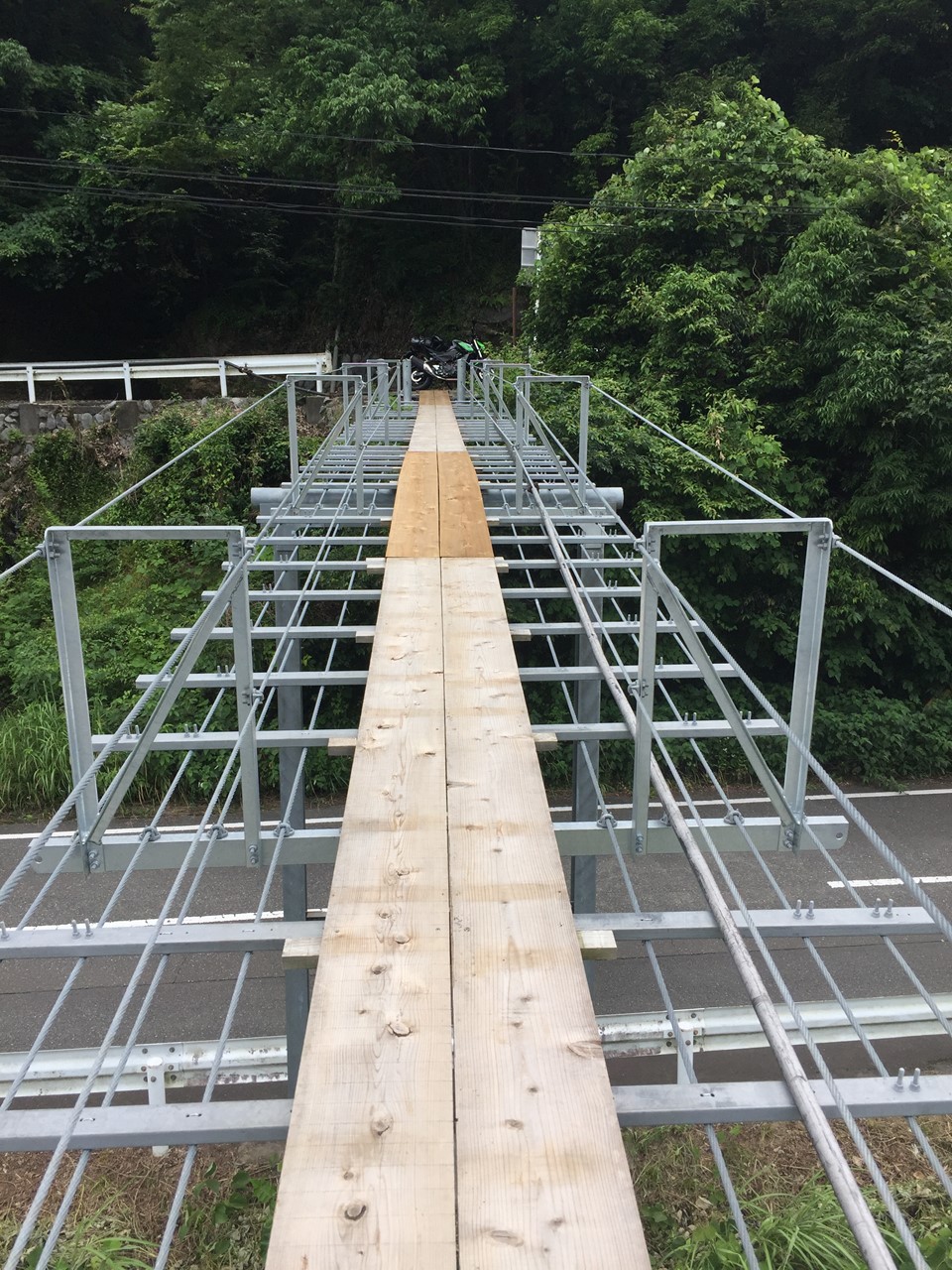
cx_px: 476
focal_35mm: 29
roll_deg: +0.0
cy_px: 635
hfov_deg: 48.2
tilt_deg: -9.8
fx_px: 1063
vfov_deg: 61.7
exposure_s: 1/1041
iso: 32
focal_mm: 4.15
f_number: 2.2
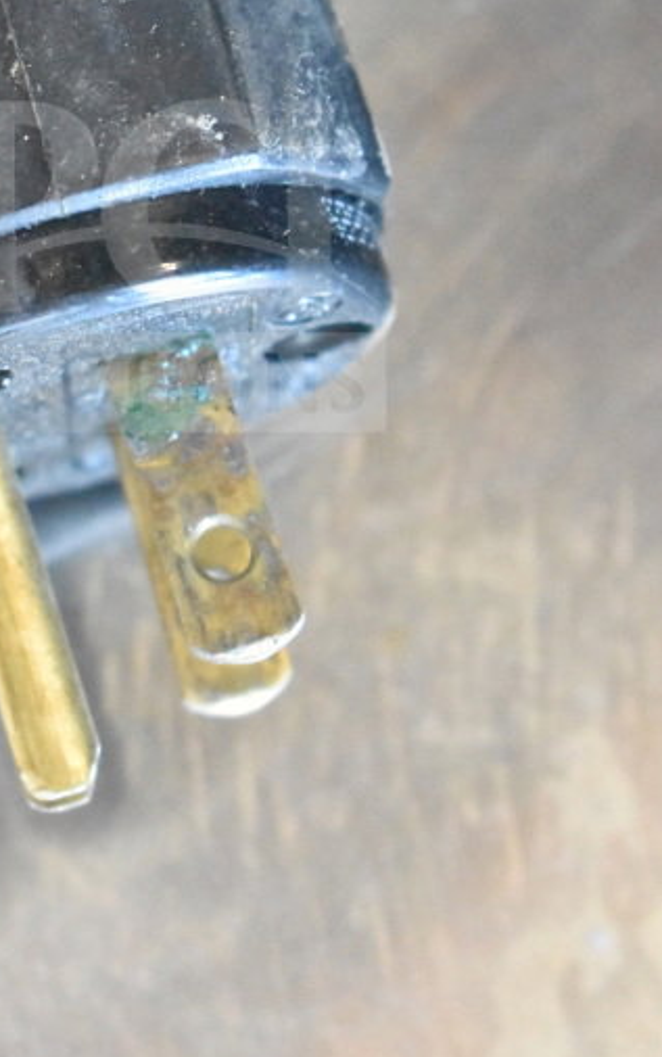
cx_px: 150
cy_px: 266
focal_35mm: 152
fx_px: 4378
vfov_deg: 13.7
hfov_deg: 8.6
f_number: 5.6
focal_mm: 55
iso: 18000
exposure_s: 1/100
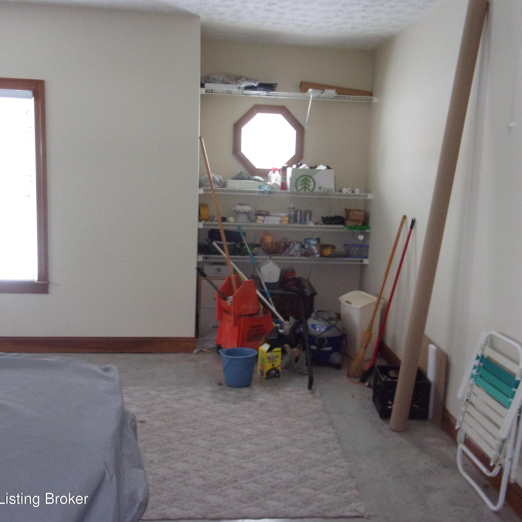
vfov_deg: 48.4
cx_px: 305
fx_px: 580
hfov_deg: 48.2
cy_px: 254
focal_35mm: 34
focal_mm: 5.1
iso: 400
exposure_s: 1/34
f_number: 3.9
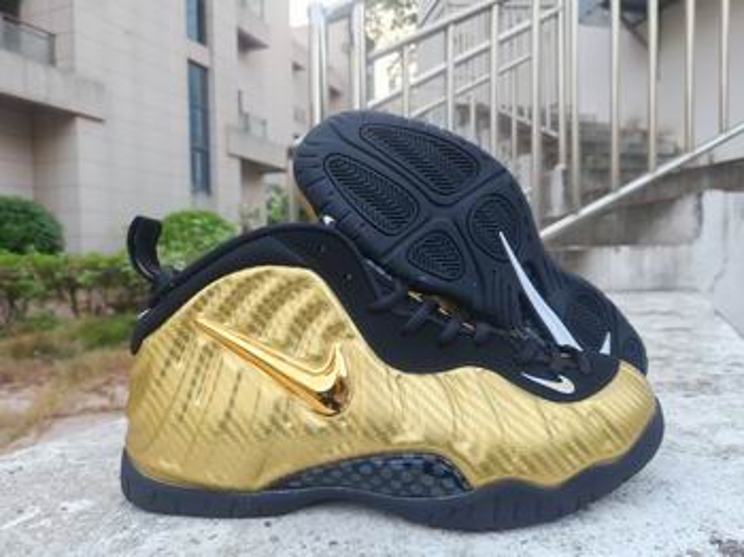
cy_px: 278
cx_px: 372
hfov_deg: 74.0
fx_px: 494
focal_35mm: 23
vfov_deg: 58.8
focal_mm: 5.4
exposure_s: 1/50
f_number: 1.8
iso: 40
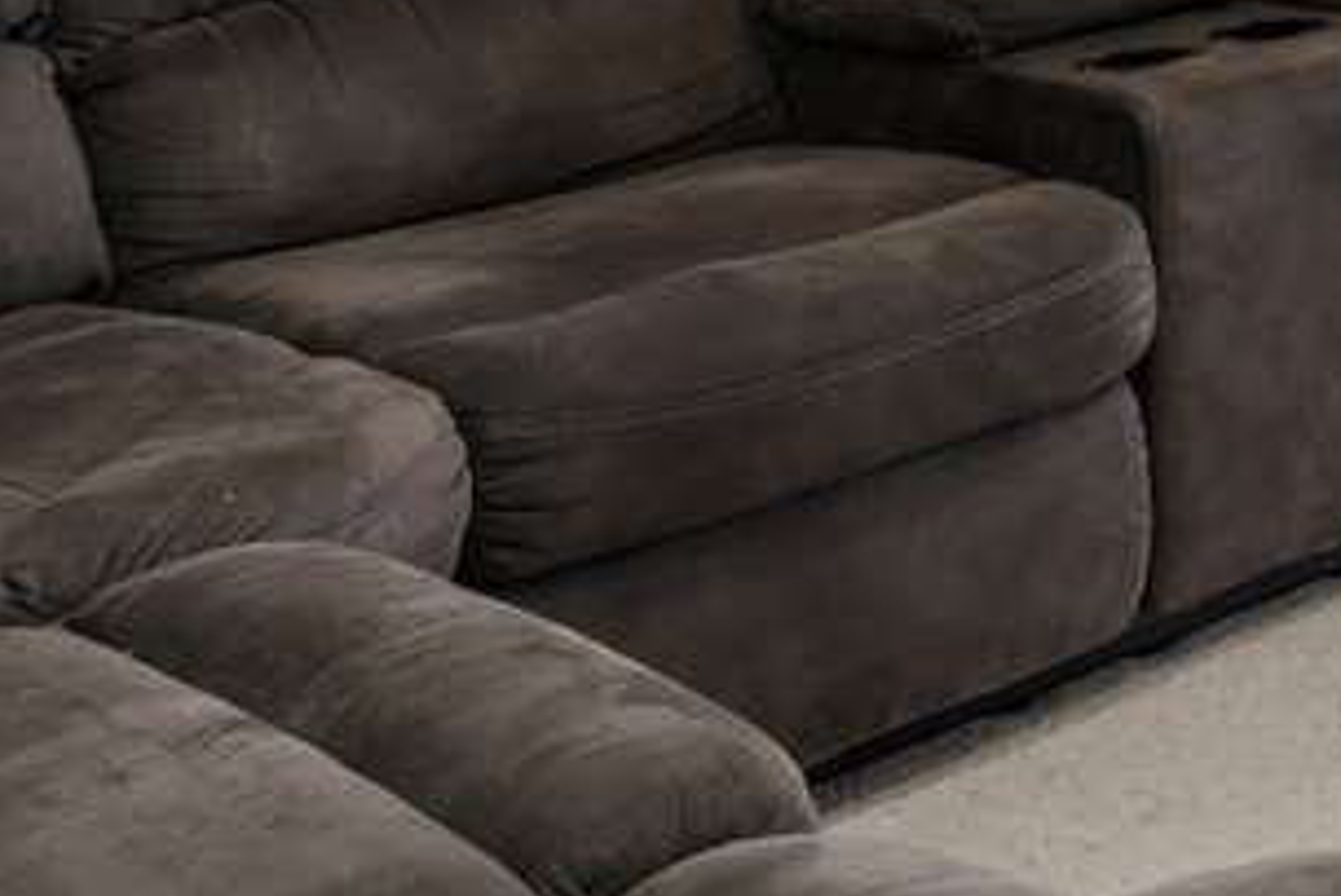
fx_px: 3056
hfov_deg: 19.1
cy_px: -616
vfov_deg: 14.9
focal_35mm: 82
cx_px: 2391
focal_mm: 13
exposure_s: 1/2.5
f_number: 8
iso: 100
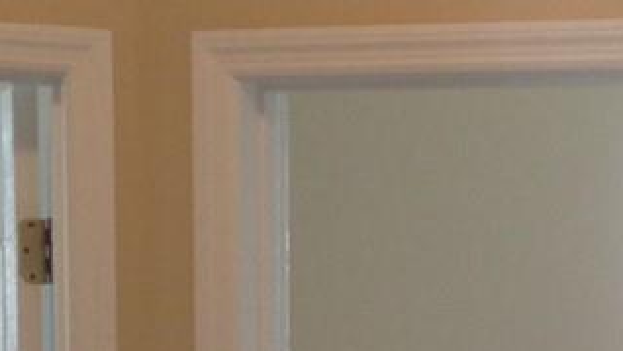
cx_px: 656
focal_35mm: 181
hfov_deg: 11.7
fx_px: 2991
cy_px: 894
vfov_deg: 6.3
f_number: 2.4
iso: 50
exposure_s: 1/24
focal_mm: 4.13
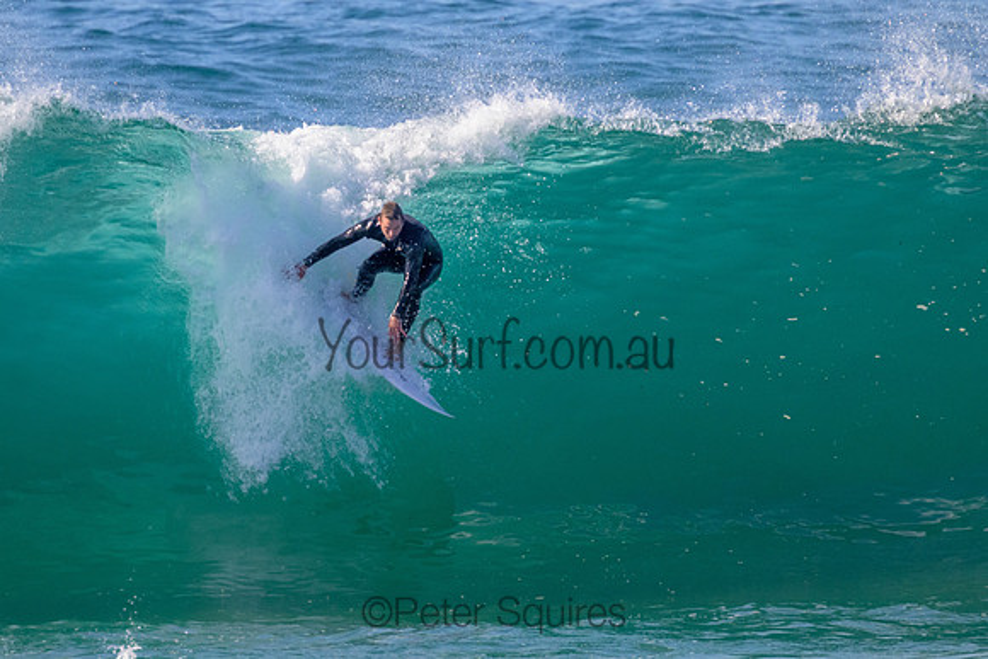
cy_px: 209
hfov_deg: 1.9
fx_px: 30004
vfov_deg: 1.3
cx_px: 411
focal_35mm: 1093
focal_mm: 800
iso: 2200
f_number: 11
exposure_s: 1/2000
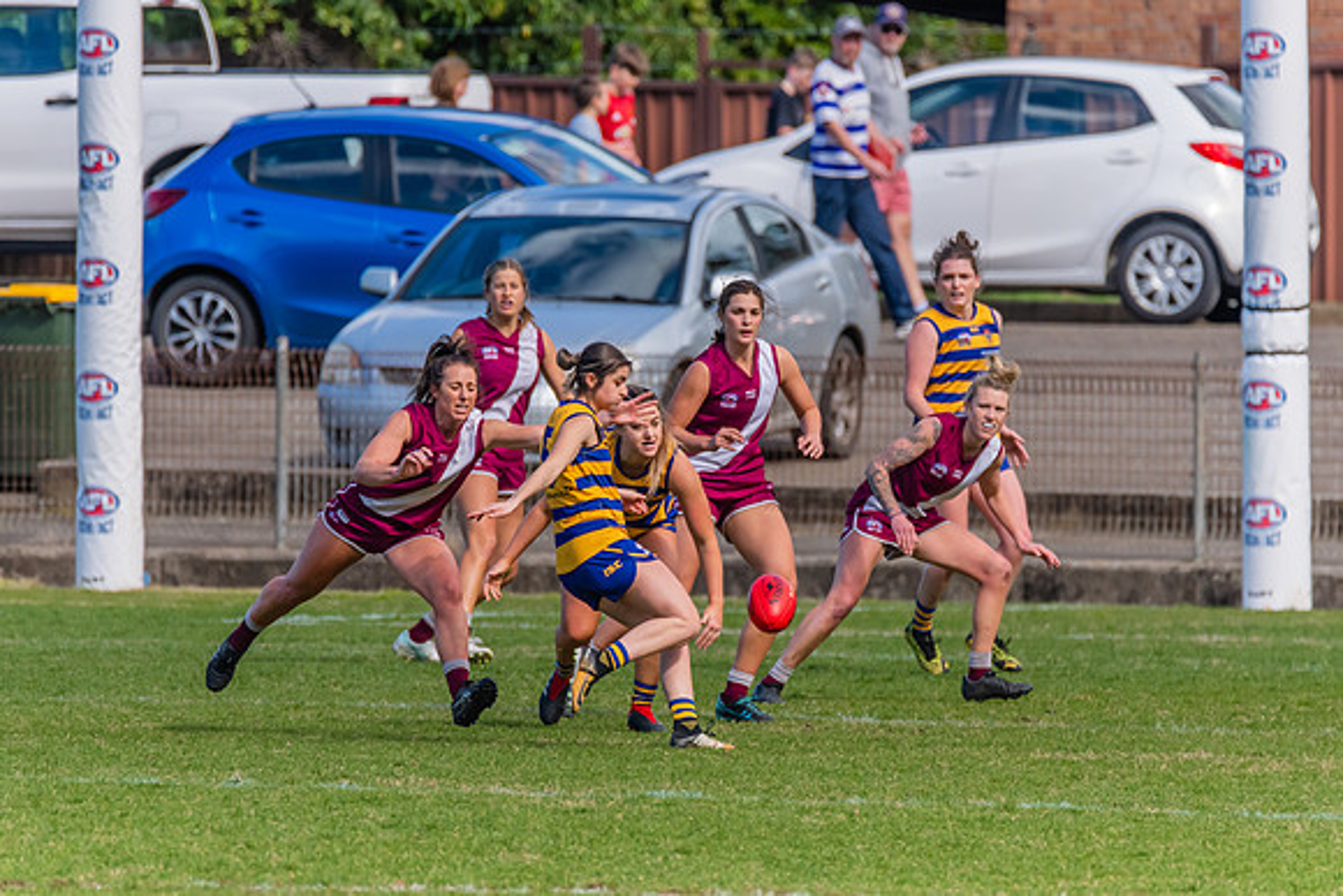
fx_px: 30608
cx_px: 713
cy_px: 528
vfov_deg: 1.7
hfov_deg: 2.5
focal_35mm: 820
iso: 800
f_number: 6.3
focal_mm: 600
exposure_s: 1/1600
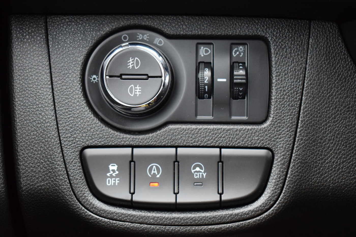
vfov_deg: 21.6
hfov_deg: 31.9
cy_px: 118
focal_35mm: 63
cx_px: 178
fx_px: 623
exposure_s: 1/60
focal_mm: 42
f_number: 5
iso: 1600
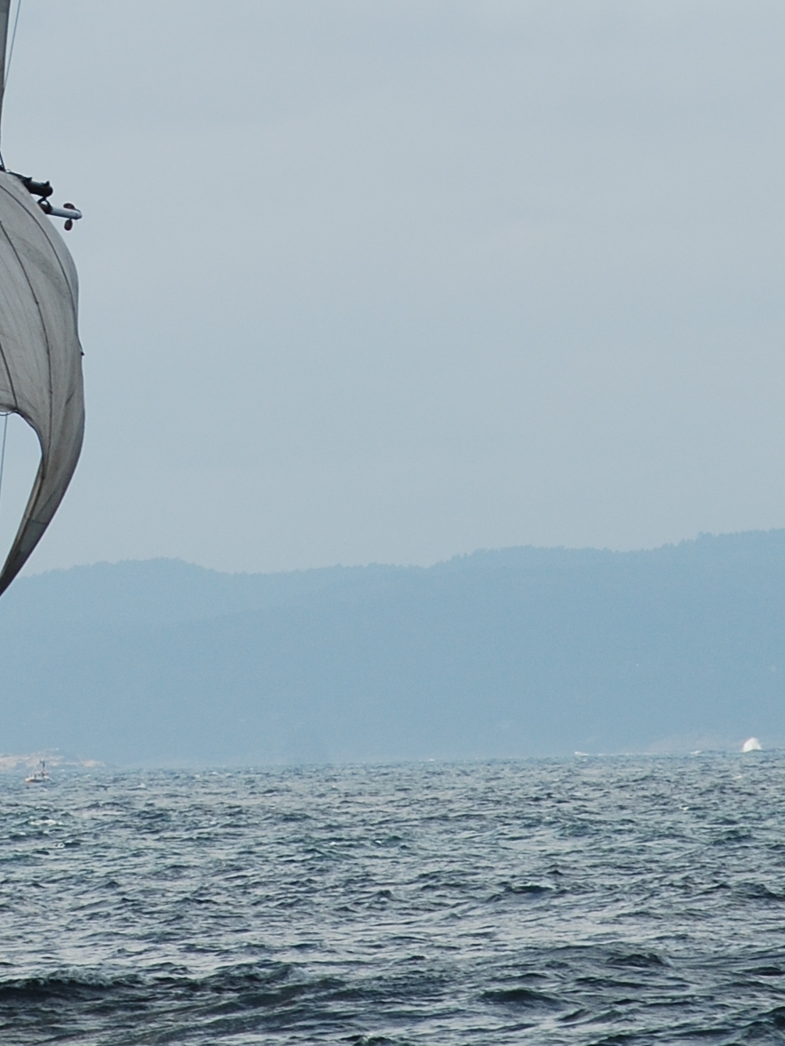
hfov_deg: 2.2
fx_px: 20817
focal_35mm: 689
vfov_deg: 2.9
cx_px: -226
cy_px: -216
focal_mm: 145
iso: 110
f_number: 10
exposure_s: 1/250
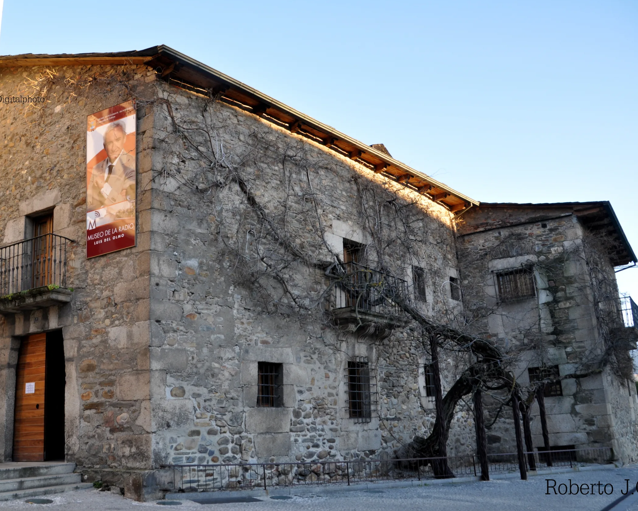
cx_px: 292
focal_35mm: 31
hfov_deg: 57.1
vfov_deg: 47.1
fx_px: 585
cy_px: 258
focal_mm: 18
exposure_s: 1/100
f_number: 5.6
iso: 200
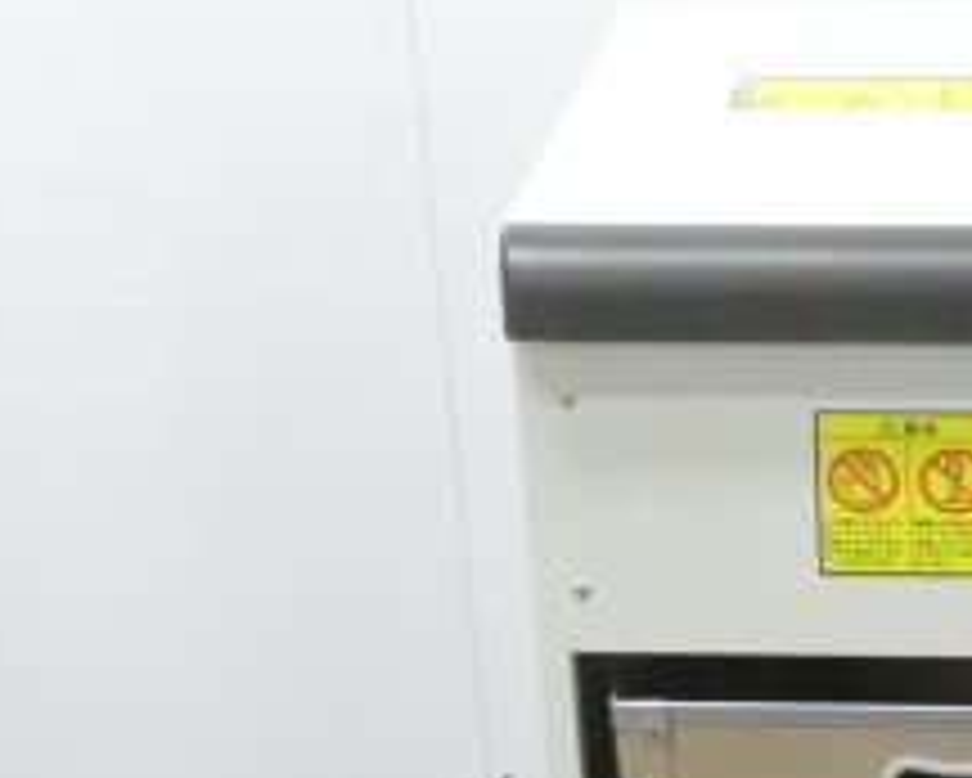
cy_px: 558
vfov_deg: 14.0
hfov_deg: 17.0
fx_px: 3166
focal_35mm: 110
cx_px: 1012
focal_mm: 6.9
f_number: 3.9
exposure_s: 1/40
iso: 800
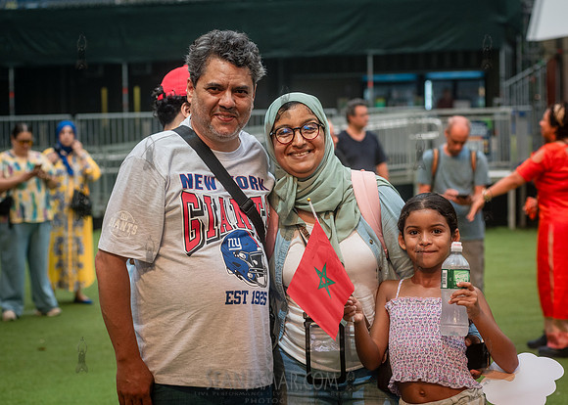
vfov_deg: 17.1
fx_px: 1350
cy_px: 202
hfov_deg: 23.8
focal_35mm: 84
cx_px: 286
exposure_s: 1/500
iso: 1000
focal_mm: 80
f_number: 4
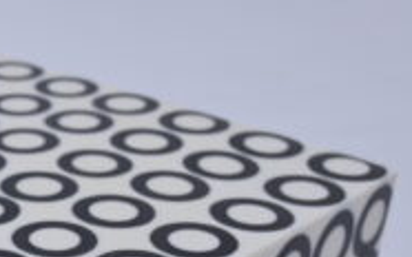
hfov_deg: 18.8
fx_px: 1163
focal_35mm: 104
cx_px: -104
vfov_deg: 11.9
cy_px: 407
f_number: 7.1
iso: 500
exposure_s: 1/125
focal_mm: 31.5
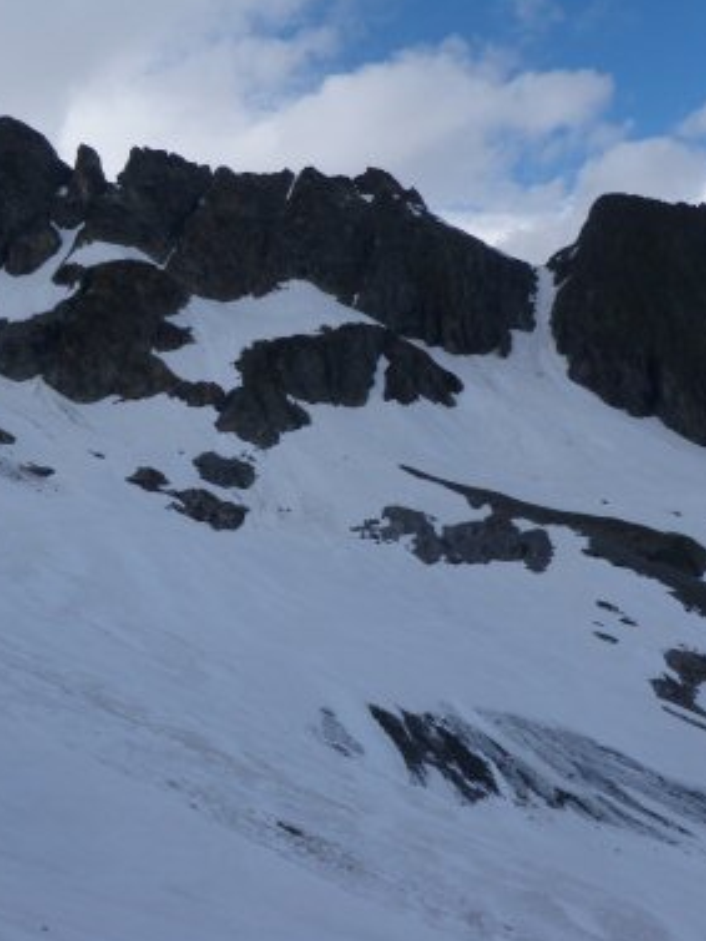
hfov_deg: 37.4
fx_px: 1033
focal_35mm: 38
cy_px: 472
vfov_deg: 49.0
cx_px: 244
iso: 50
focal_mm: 5
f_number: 5
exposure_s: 1/250
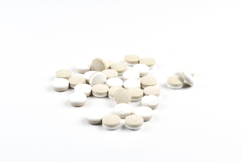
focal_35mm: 75
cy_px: 81
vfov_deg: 18.2
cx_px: 121
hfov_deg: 27.0
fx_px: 504
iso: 250
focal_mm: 50
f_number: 14
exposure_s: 1/10
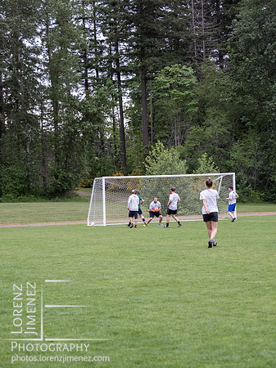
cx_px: 138
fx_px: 1107
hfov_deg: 14.2
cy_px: 184
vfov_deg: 18.9
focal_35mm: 104
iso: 1250
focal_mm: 52
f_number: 2.8
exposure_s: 1/1250
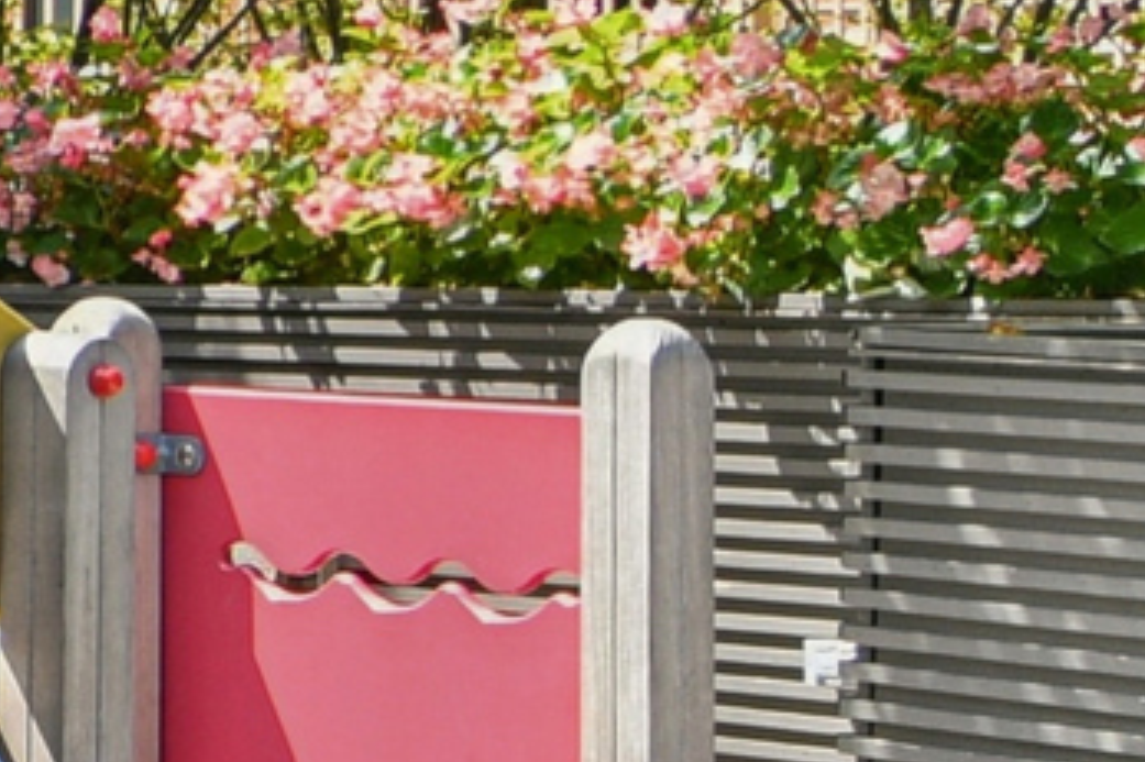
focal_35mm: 166
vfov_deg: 8.2
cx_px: -2442
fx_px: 5277
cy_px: 162
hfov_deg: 9.4
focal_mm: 16
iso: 160
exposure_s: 1/50
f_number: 11
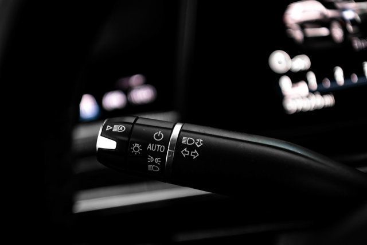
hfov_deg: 28.8
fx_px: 714
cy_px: 122
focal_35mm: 70
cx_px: 184
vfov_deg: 19.5
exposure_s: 1/250
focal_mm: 70
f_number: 4
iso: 1250
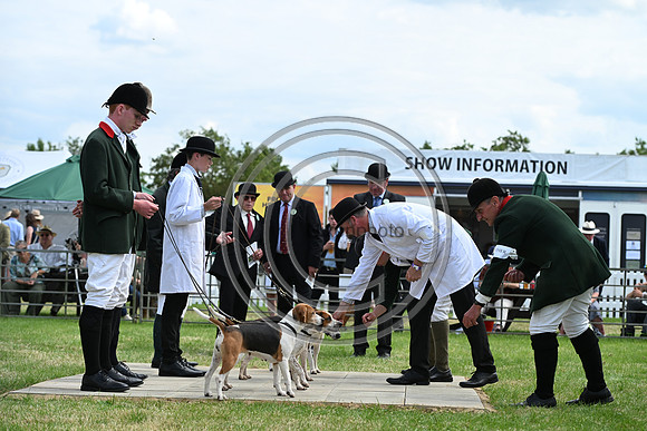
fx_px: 1618
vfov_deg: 15.2
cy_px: 216
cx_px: 324
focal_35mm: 90
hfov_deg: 22.6
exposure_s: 1/1000
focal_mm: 90
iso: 250
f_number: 4.5
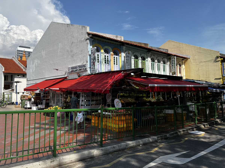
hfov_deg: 67.3
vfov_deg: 53.1
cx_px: 112
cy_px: 84
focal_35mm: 26
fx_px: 169
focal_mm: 5.7
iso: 50
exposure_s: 1/4630
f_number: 1.5
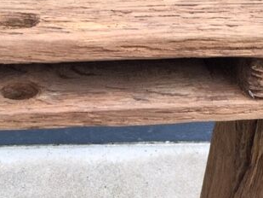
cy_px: 146
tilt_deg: -39.3
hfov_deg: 32.1
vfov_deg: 24.2
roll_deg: -2.5
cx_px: 107
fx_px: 456
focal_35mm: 60
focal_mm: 4.15
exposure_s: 1/100
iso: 32
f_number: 2.2
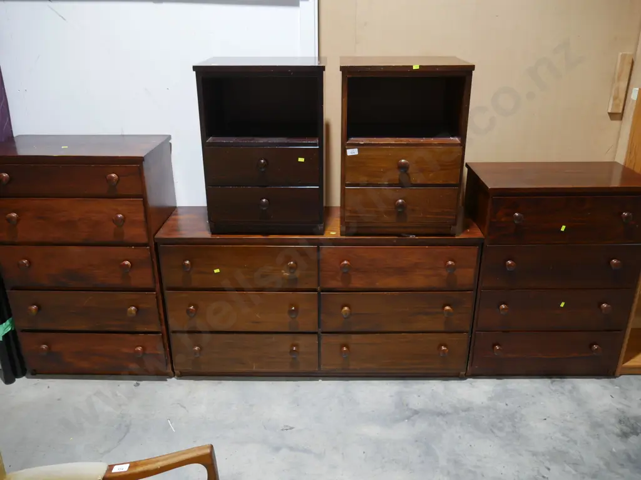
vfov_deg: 49.7
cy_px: 240
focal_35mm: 28
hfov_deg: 63.4
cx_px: 320
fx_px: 518
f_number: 3.5
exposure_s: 1/60
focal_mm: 14
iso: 400
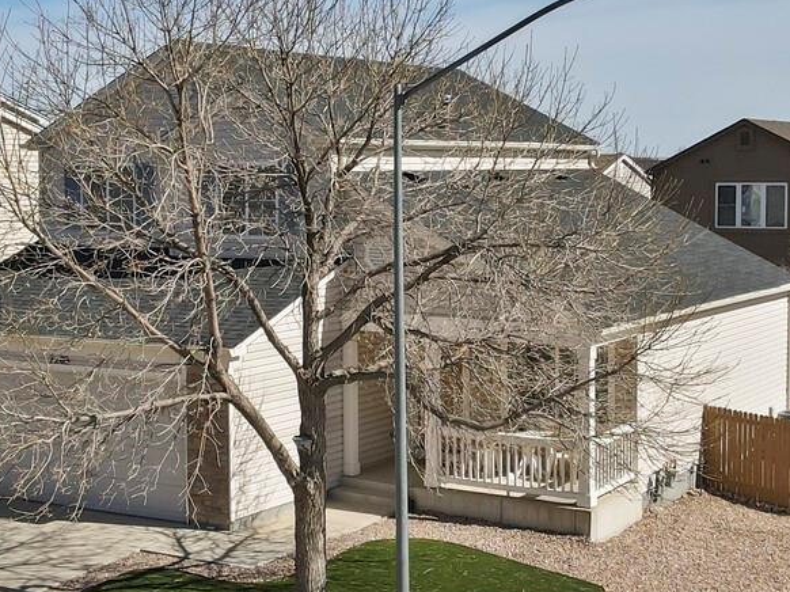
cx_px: 322
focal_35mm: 66
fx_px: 1506
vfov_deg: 22.2
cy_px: 265
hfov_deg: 29.3
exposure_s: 1/640
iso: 100
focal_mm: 4.5
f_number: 2.8
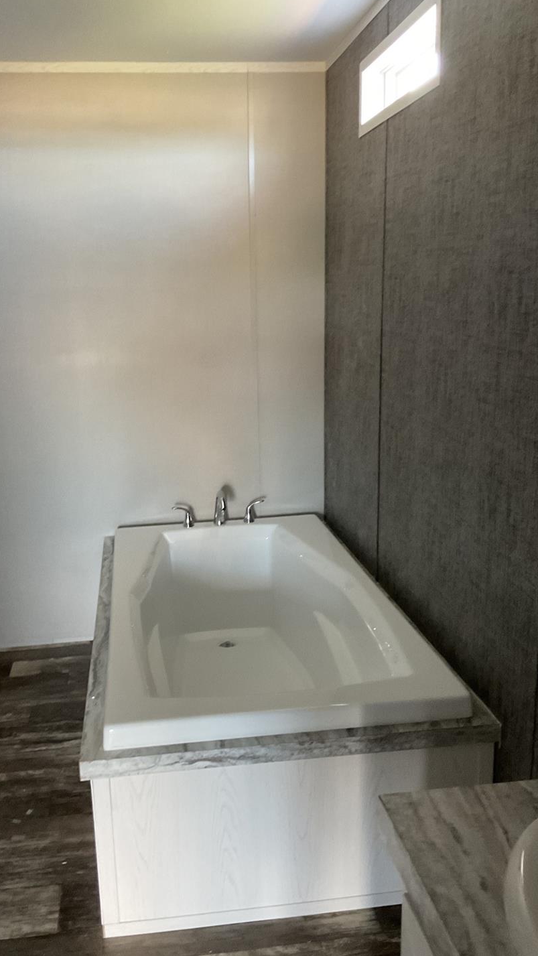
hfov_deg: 34.6
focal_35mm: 34
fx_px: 862
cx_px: 243
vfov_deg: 58.0
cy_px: 497
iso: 200
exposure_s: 1/40
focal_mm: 3
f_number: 1.8
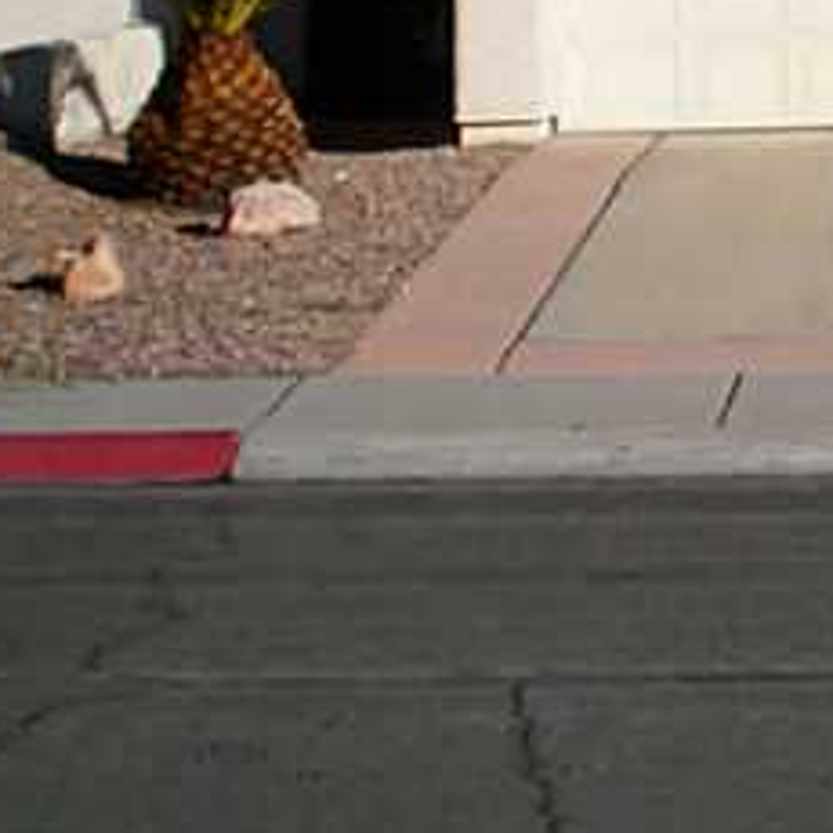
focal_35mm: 154
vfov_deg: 11.1
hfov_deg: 10.8
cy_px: -206
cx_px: 1398
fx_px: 4193
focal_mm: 8.4
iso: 64
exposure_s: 1/640
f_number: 5.2
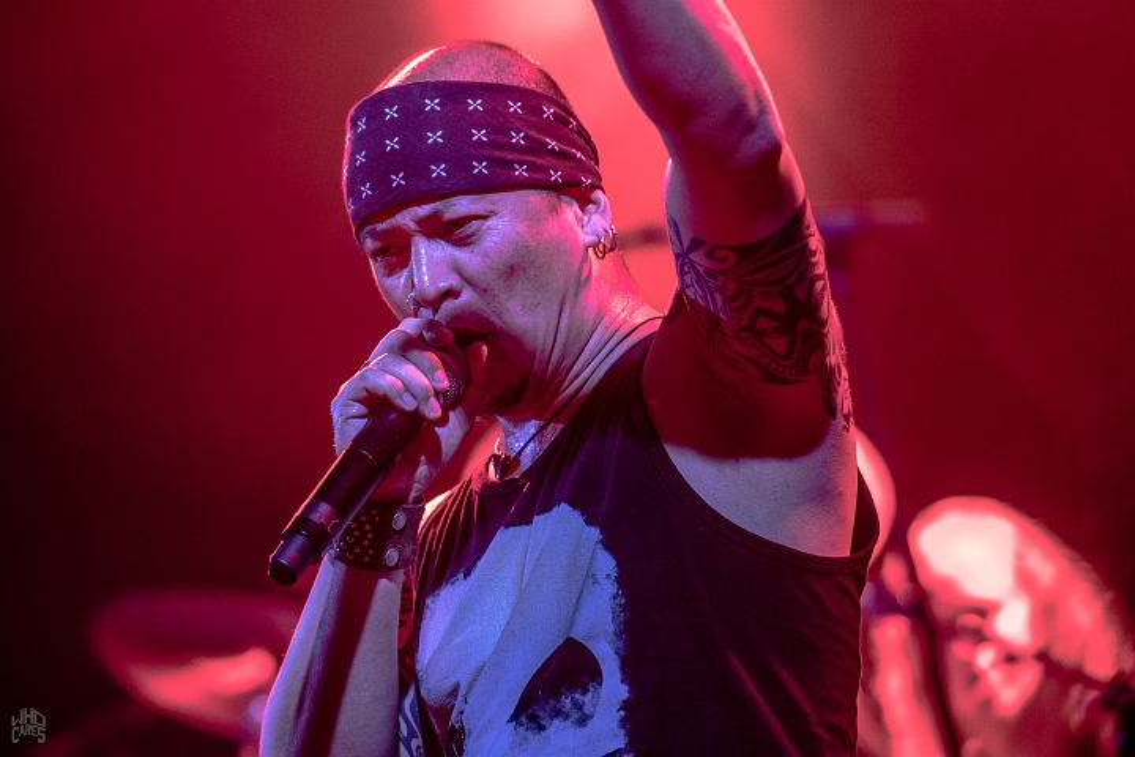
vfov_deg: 4.6
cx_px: 568
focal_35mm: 300
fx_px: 9458
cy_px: 378
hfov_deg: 6.9
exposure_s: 1/100
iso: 1600
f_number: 2.8
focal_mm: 200
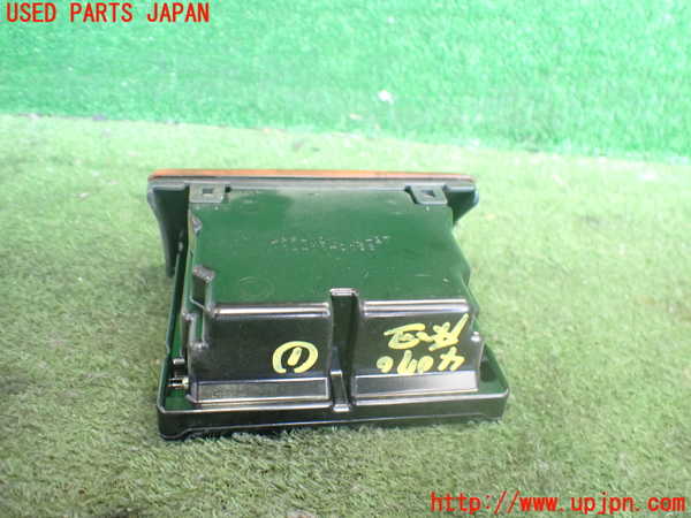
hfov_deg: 60.0
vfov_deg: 46.8
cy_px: 259
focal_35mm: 30
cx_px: 346
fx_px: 599
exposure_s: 1/50
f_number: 2.3
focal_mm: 5.4
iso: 800
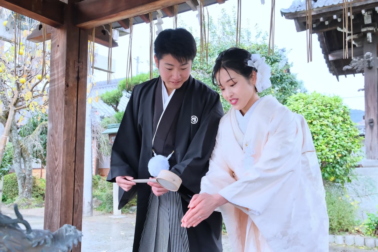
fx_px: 378
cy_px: 126
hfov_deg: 53.1
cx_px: 189
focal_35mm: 36
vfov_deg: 36.8
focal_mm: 24
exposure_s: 1/80
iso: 1600
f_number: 5
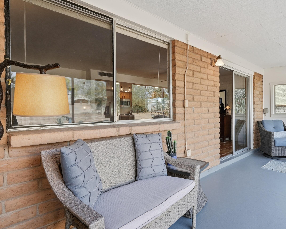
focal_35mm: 21
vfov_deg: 65.5
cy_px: 111
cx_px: 174
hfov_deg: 76.6
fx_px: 178
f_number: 8
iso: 100
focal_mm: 16
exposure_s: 1/400
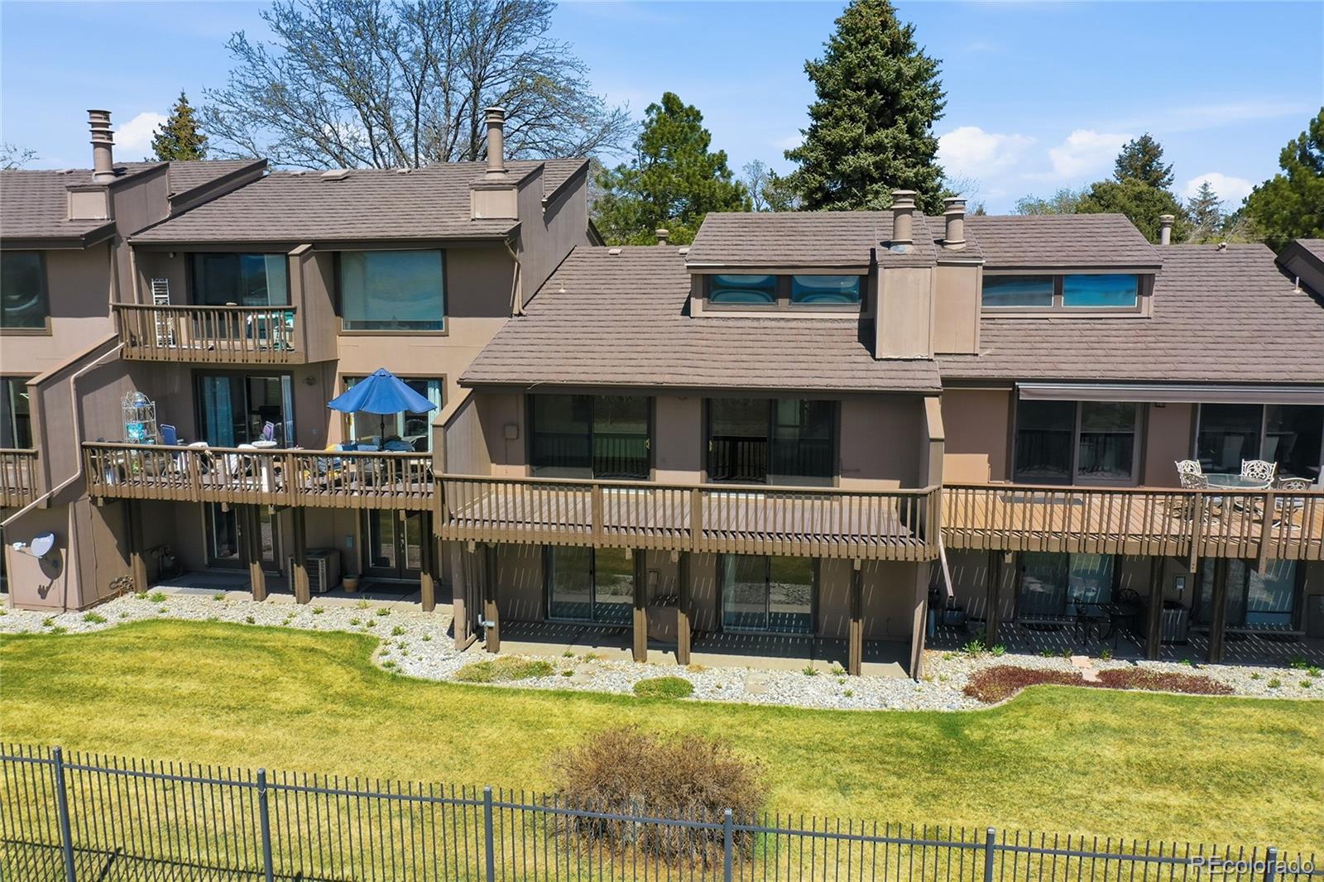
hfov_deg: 65.5
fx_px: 1029
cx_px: 662
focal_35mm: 28
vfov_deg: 46.4
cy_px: 441
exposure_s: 1/500
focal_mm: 10.3
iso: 100
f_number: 6.3
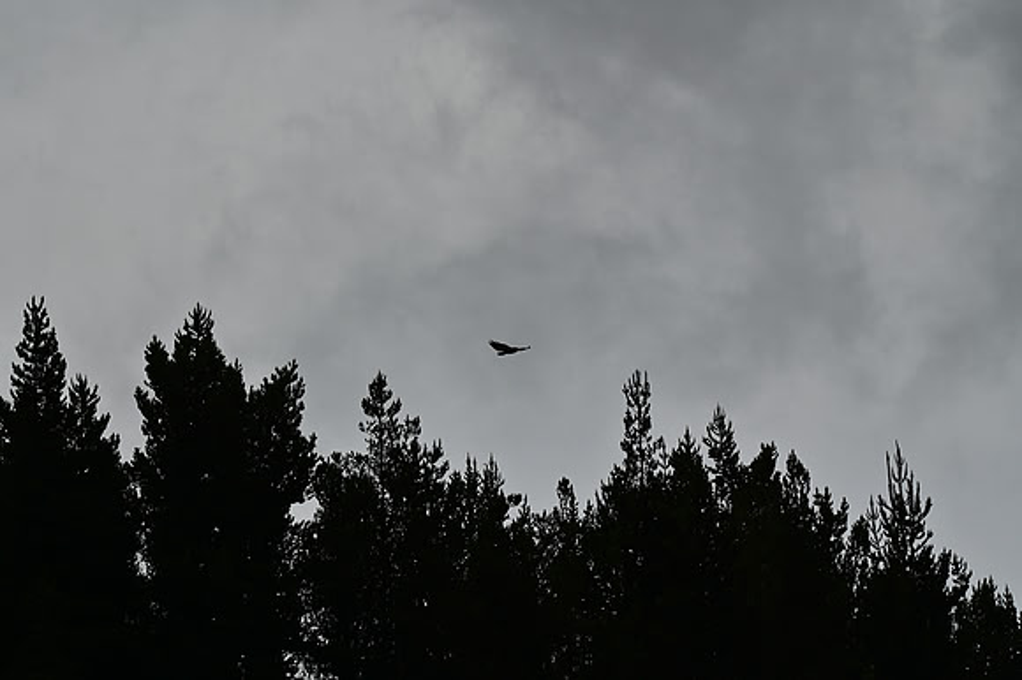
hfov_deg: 9.8
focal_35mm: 210
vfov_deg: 6.5
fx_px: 5958
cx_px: 511
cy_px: 340
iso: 200
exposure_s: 1/1600
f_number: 14
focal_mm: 210
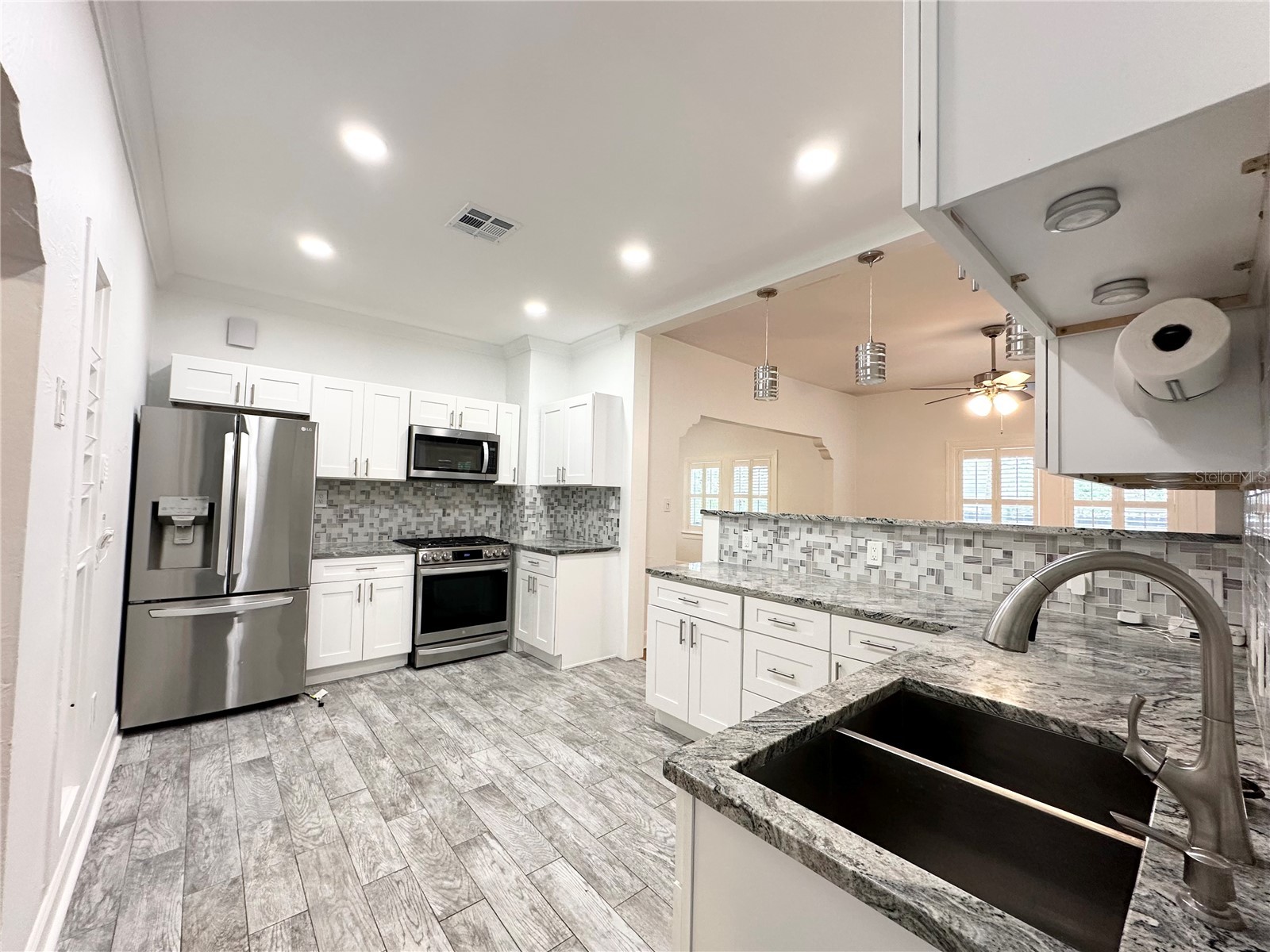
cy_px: 476
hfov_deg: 102.1
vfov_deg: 85.7
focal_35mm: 14
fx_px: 514
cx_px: 635
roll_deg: -1.3
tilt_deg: +2.5
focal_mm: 2.22
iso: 200
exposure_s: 1/120
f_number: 2.2
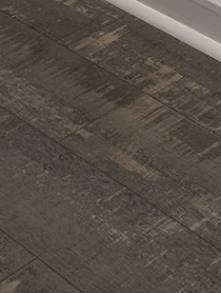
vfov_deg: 9.9
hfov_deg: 8.8
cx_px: 462
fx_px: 1350
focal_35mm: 159
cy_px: -534
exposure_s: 1/60
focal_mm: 6.9
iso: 84
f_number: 1.68
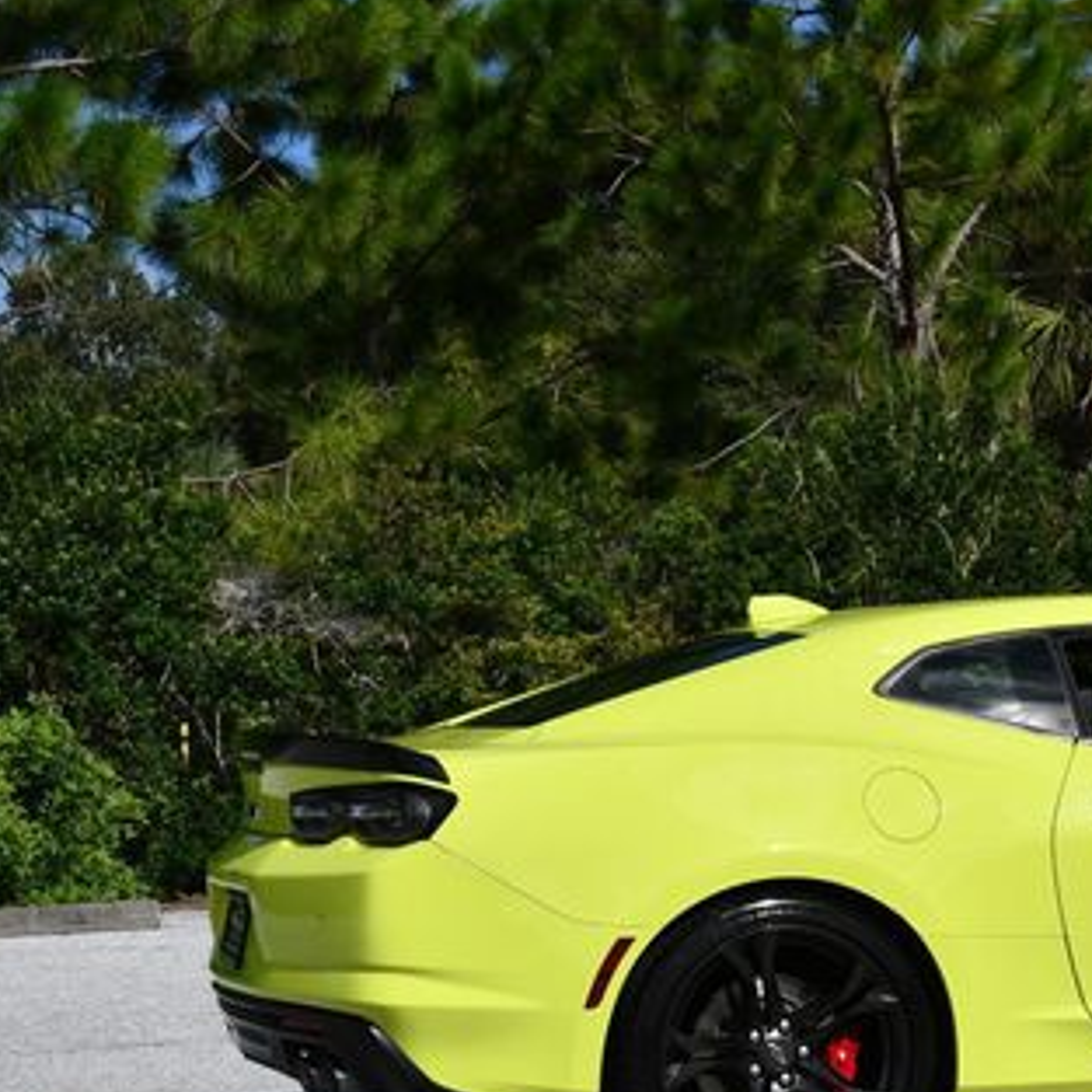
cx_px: 1085
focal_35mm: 101
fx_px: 3605
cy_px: 656
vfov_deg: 17.2
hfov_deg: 16.9
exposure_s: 1/400
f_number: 10
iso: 100
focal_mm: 29
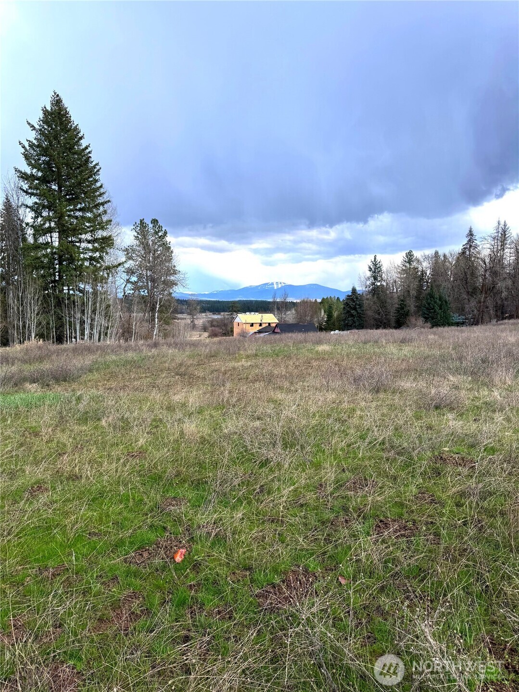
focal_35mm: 24
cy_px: 346
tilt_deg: -4.0
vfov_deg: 71.6
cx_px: 260
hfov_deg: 56.8
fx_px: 480
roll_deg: -0.4
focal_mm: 6.76
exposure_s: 1/1767
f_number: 1.78
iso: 80
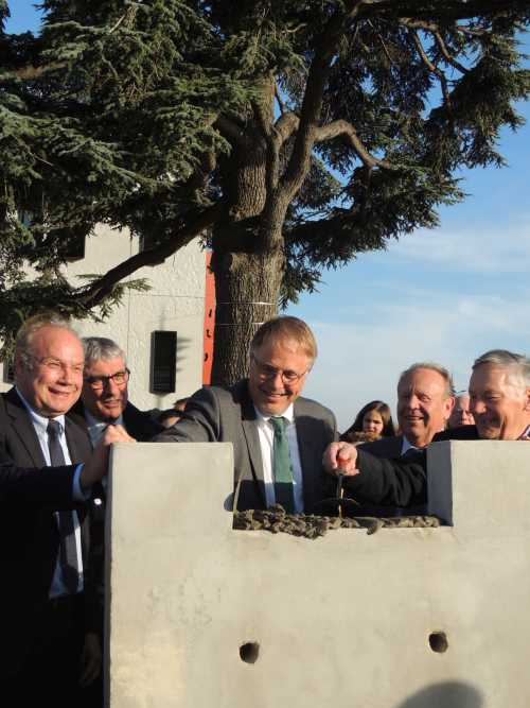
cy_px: 354
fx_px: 1021
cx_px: 265
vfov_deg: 38.2
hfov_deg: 29.1
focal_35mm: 50
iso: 100
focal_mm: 8.9
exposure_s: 1/640
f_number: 3.6
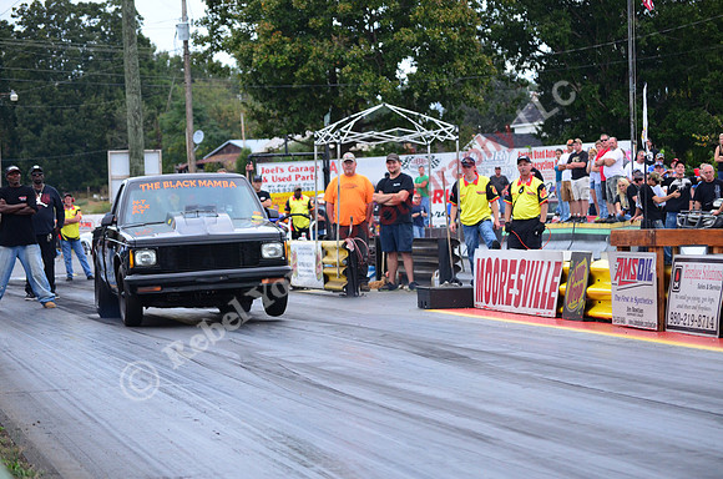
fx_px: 2405
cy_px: 240
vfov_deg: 11.4
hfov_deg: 17.1
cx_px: 362
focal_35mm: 120
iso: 1000
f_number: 4.5
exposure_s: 1/320
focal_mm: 80
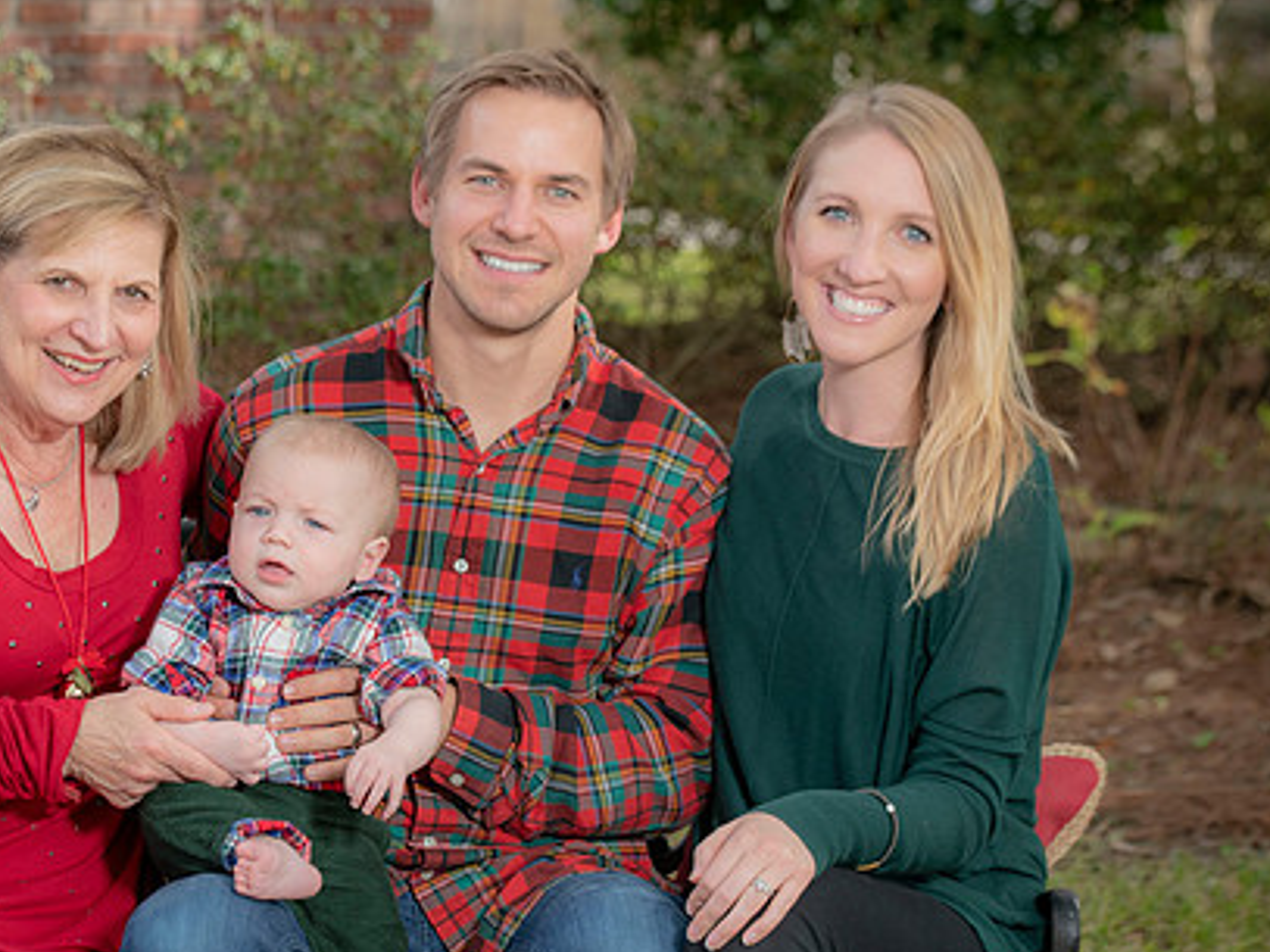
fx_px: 4328
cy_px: 551
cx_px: 465
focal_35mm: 118
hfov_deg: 16.7
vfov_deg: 12.5
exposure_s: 1/200
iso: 320
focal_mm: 86
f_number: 5.6
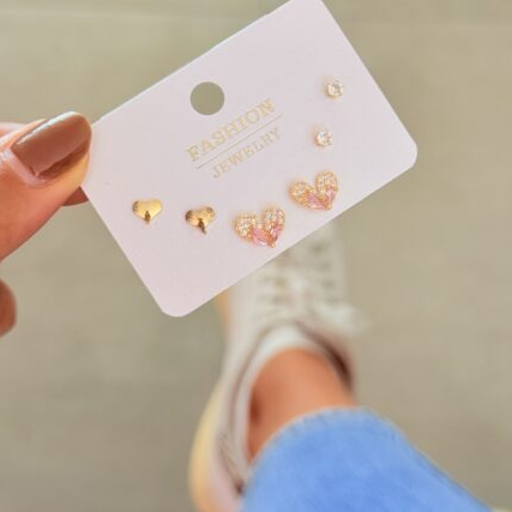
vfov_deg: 29.9
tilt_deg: -59.1
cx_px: 255
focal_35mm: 57
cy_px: 189
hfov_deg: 30.0
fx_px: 954
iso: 125
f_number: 1.78
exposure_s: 1/60
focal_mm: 6.76
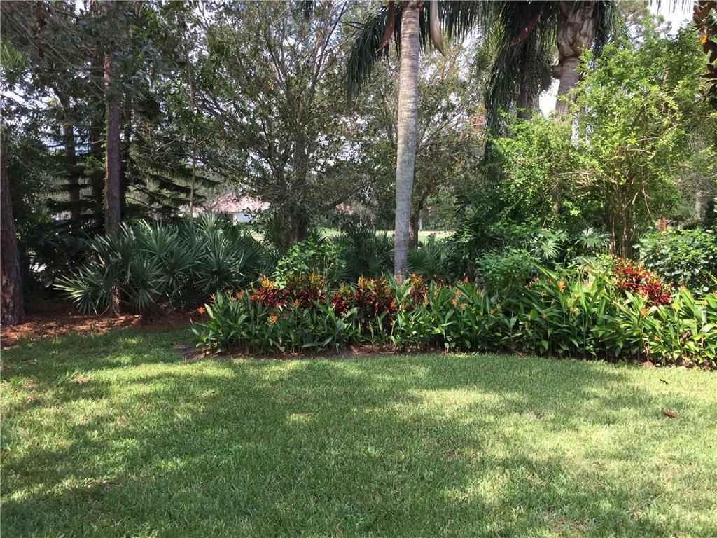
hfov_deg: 61.7
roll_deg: -1.7
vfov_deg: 48.2
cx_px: 358
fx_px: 601
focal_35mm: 29
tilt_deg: -5.0
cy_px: 269
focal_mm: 4.15
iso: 32
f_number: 2.2
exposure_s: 1/408
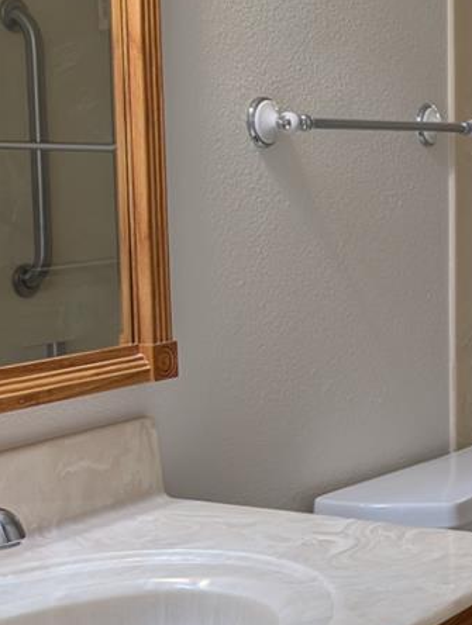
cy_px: 365
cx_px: 747
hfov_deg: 16.4
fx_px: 1467
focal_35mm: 81
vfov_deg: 24.0
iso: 22
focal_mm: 6.9
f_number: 1.68
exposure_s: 1/24
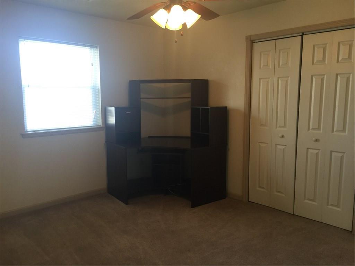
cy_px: 133
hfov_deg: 61.7
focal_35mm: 29
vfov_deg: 48.2
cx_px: 178
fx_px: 297
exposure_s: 1/15
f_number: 2.2
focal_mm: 4.15
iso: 40
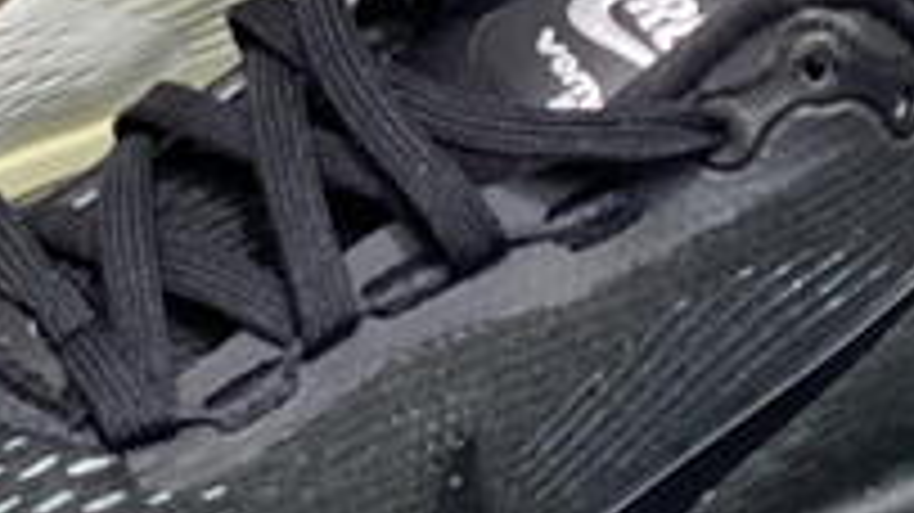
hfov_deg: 17.0
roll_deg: -1.7
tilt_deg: -28.7
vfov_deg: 9.7
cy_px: 92
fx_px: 3028
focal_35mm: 125
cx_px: 135
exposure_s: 1/60
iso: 80
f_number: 2.4
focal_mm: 3.3
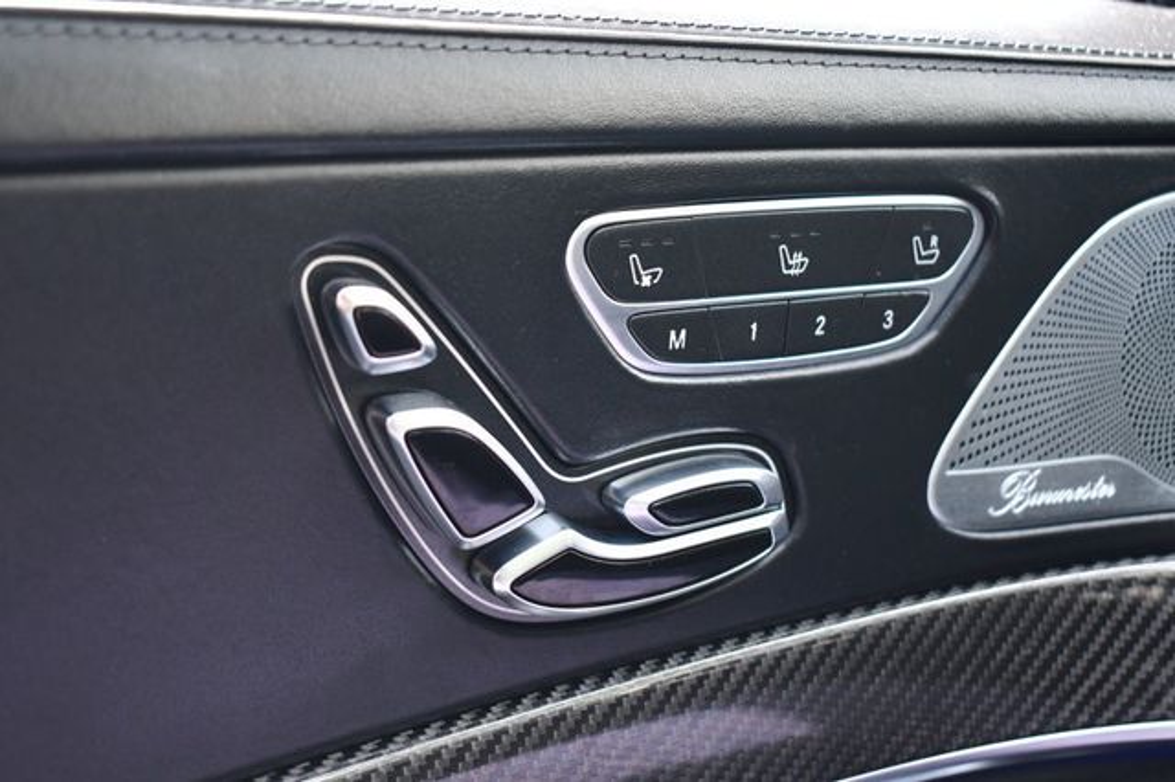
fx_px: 1696
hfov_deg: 38.2
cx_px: 588
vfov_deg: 26.0
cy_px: 391
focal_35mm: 52
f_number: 4.5
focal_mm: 35
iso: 1000
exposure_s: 1/125
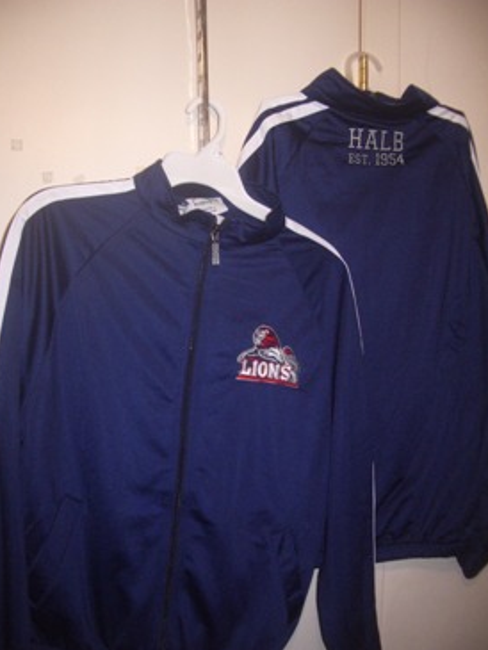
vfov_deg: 48.9
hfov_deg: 37.7
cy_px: 347
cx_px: 245
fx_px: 714
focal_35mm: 38
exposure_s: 1/40
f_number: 2.6
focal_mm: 5.8
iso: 160
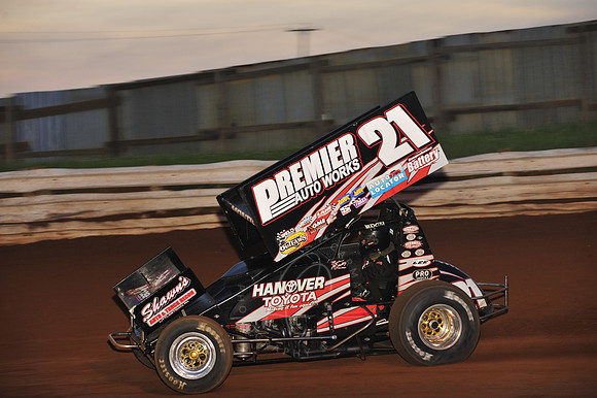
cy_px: 199
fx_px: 2237
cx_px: 298
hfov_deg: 15.2
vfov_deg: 10.1
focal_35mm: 135
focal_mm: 135
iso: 800
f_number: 6.3
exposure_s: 1/320
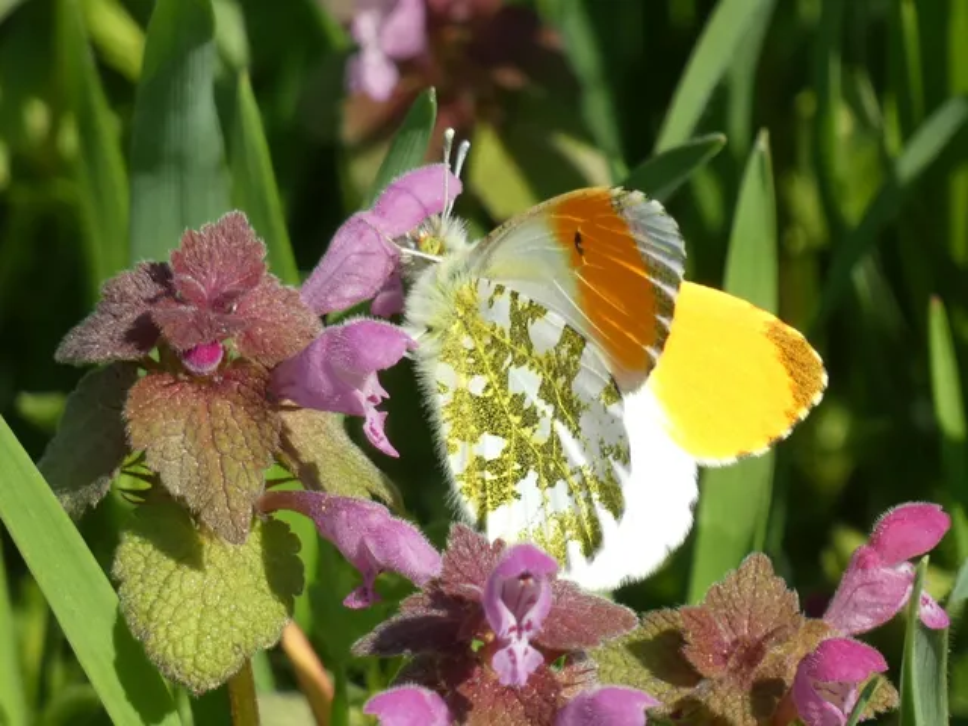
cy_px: 363
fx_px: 10123
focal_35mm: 362
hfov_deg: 5.5
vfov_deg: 4.1
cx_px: 484
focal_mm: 64.9
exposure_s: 1/125
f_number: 5.6
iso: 80
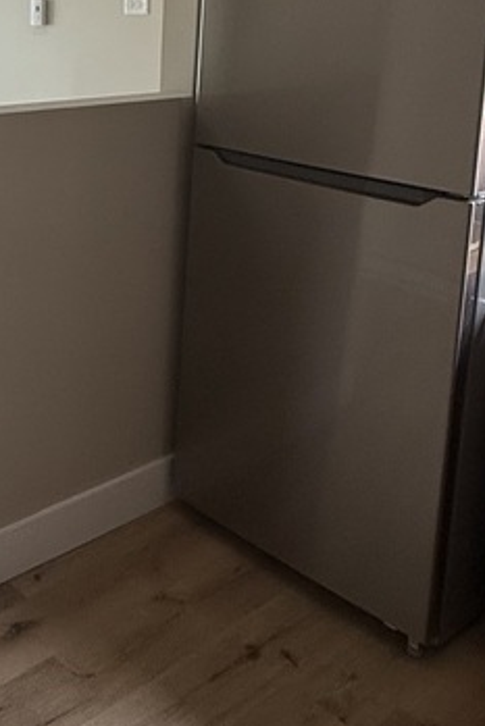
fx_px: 908
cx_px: -42
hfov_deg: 27.5
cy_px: 116
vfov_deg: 41.2
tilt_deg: -6.9
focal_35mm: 45
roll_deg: -1.3
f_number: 2.2
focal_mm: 2.22
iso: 160
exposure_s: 1/99
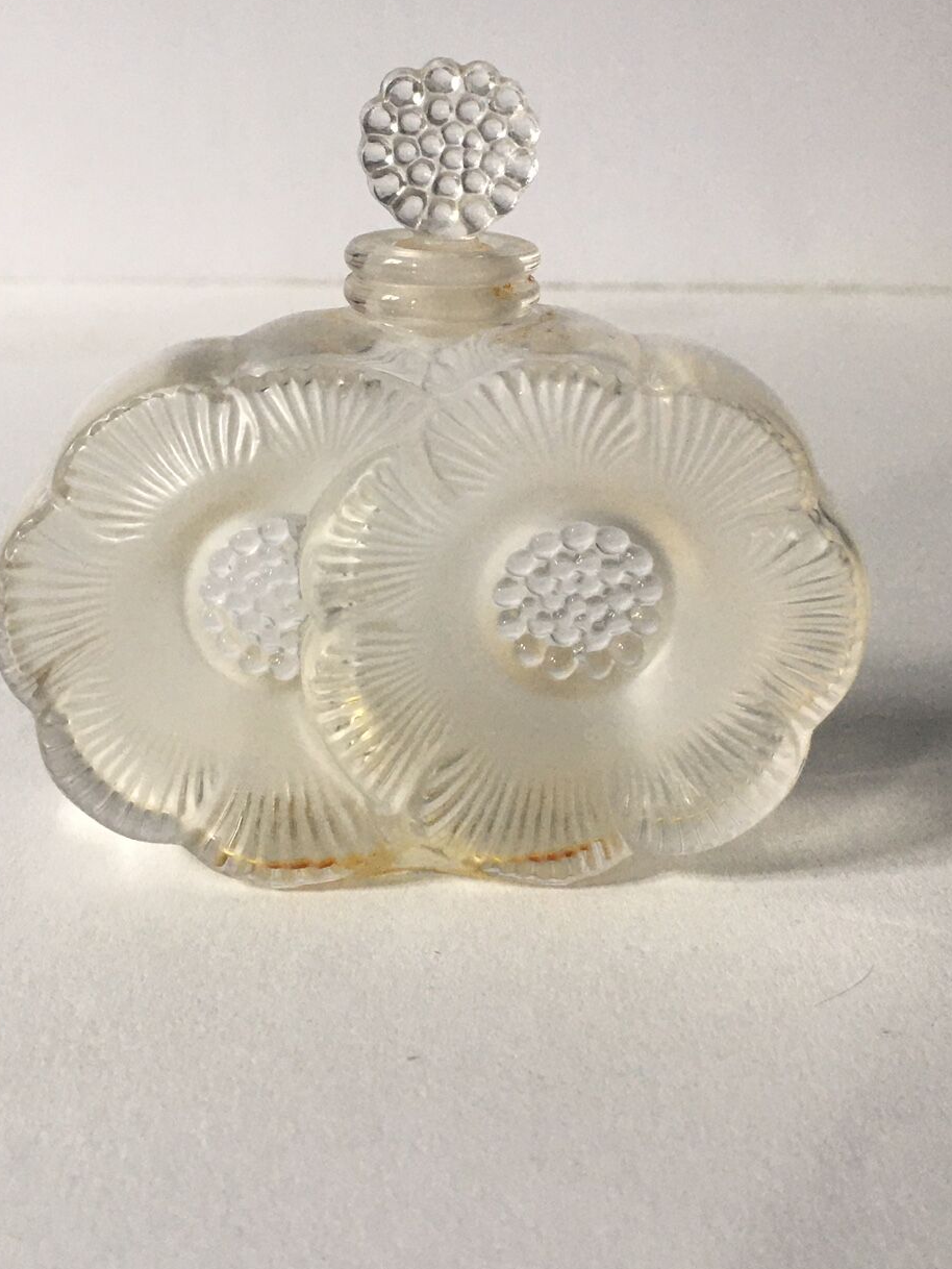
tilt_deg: -10.7
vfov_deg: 39.1
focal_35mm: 48
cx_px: 509
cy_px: 401
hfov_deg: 30.3
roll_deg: -1.2
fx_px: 1759
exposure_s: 1/33
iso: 50
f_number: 2.2
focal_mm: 4.15
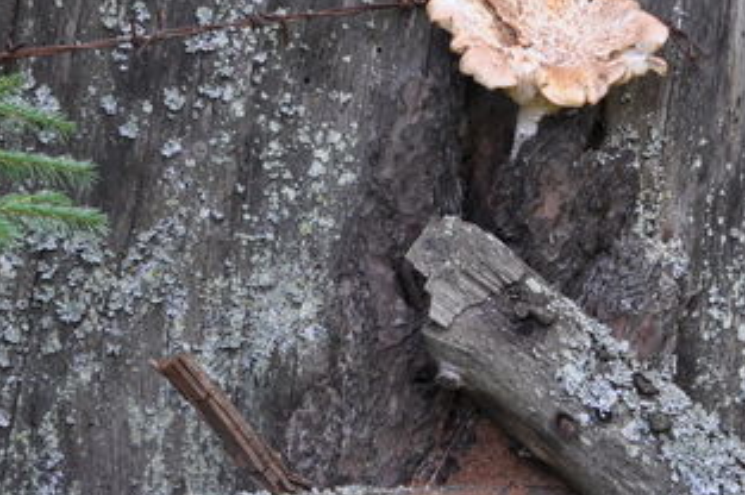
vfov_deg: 4.5
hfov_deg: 6.8
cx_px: 590
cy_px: 301
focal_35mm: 302
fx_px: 6243
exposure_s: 1/80
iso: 250
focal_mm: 70
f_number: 4.5
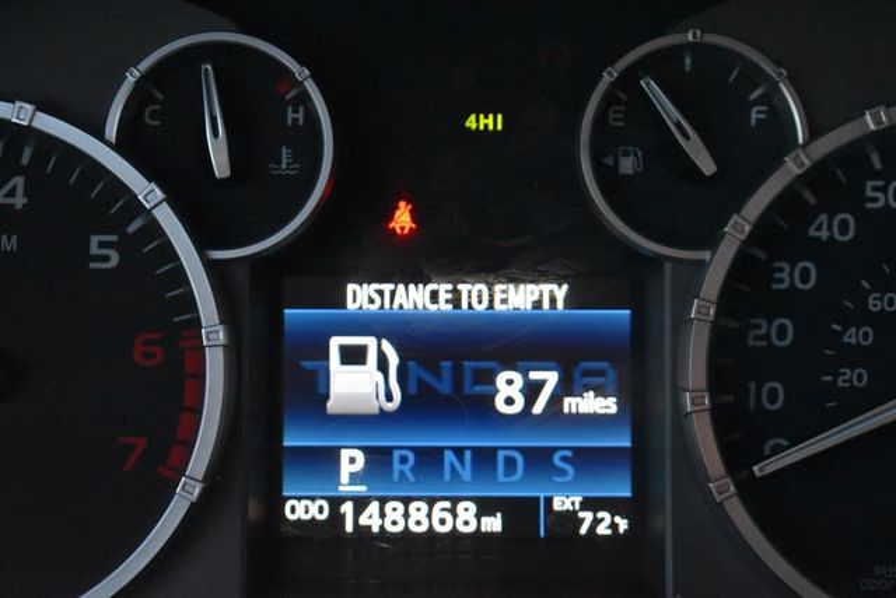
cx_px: 448
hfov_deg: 24.6
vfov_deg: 16.6
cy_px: 299
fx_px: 2054
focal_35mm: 82
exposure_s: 1/125
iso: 4500
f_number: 5.6
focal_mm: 55
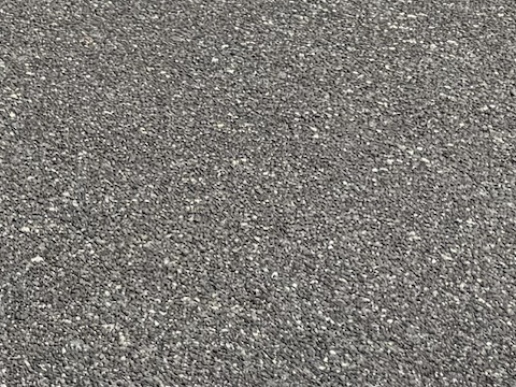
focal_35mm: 150
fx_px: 2236
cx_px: -352
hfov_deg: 12.3
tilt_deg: +2.6
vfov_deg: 8.3
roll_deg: -1.7
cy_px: -774
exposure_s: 1/5348
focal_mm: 6.76
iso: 80
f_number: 1.78
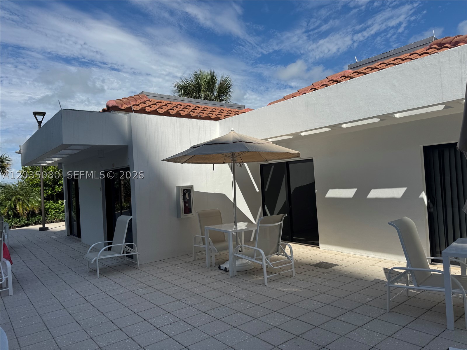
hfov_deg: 71.6
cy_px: 175
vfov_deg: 56.8
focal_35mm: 24
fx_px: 324
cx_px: 234
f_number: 1.78
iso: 80
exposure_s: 1/7937
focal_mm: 6.76
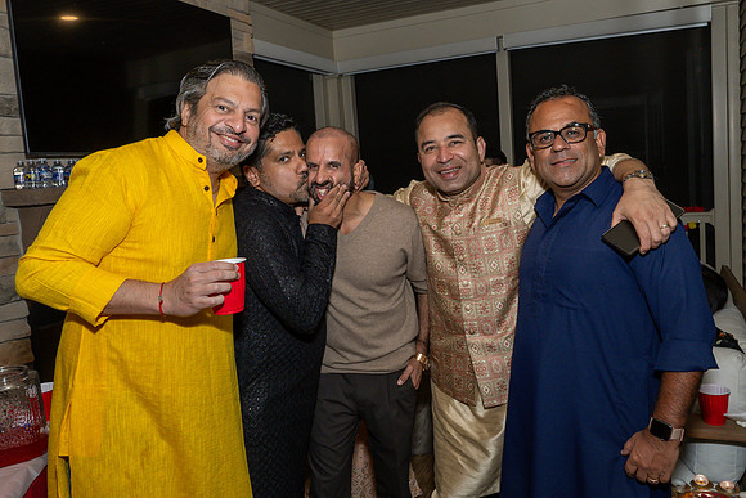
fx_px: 572
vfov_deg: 46.9
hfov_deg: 66.2
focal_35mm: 28
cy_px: 223
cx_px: 378
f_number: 9
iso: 800
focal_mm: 17
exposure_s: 1/250
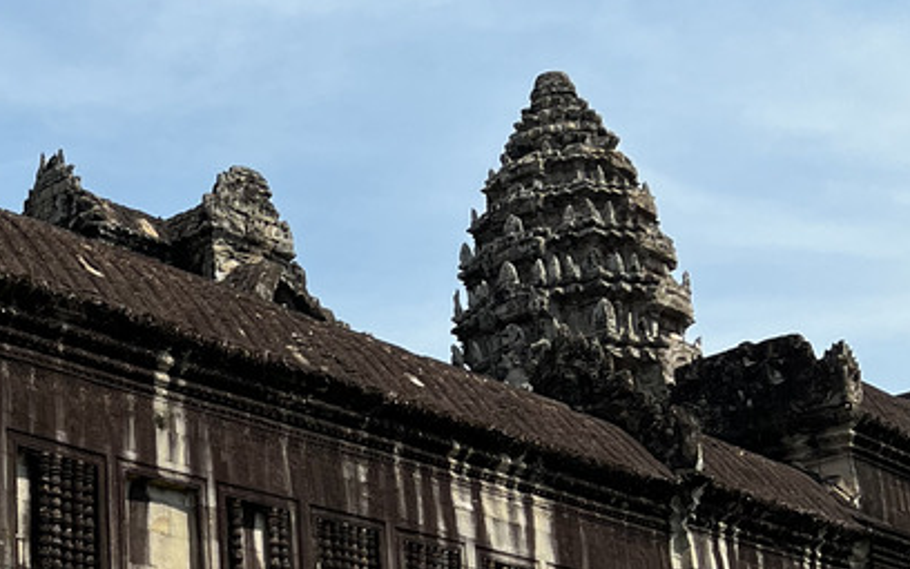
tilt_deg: +15.5
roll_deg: +0.9
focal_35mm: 81
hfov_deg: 24.4
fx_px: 2009
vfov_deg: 15.9
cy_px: 518
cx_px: 9
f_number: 1.5
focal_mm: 5.7
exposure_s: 1/3257
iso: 50
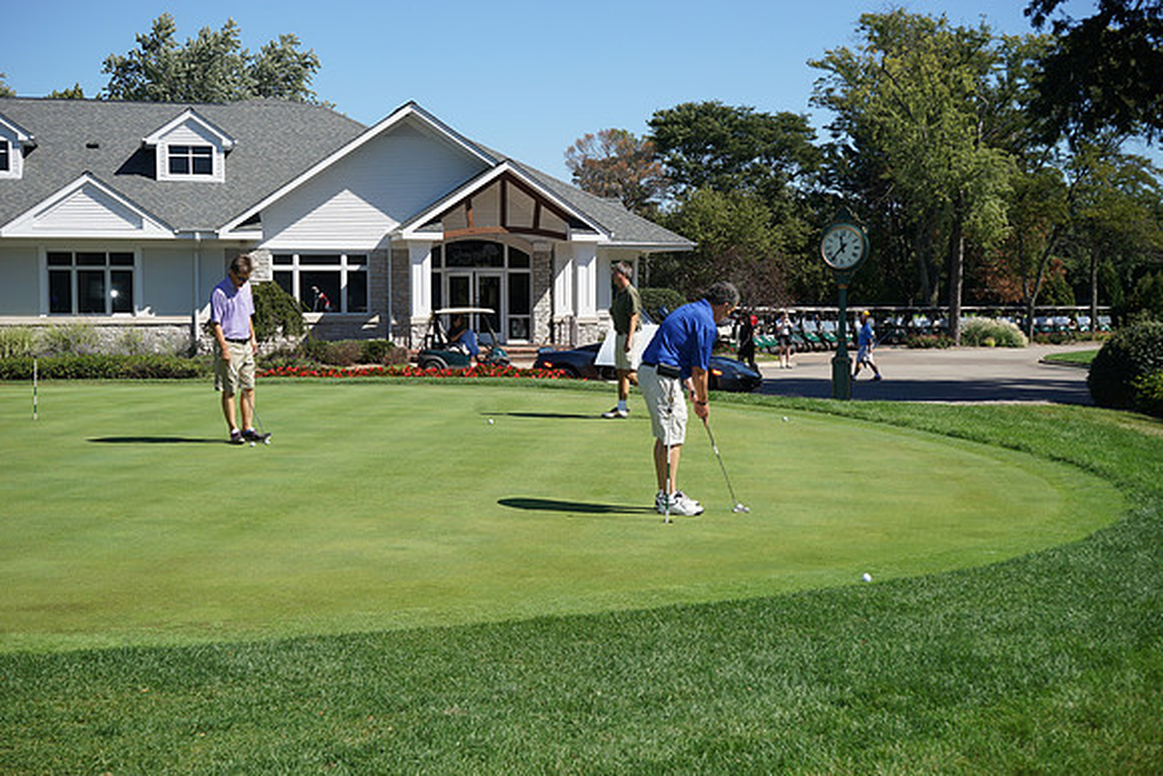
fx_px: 1519
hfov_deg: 41.9
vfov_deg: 28.7
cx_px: 582
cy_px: 388
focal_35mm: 47
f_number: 9
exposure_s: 1/200
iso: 100
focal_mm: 47
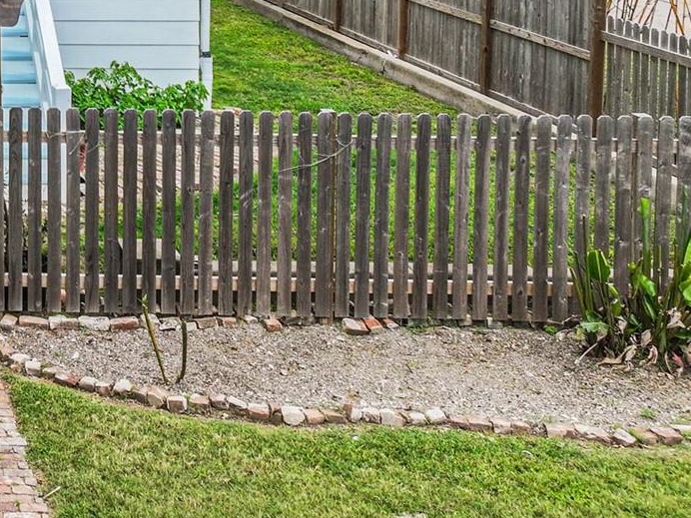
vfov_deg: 18.7
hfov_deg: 23.6
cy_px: -220
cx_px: -244
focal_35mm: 71
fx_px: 1417
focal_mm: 12.29
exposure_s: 1/1000
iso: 100
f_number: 4
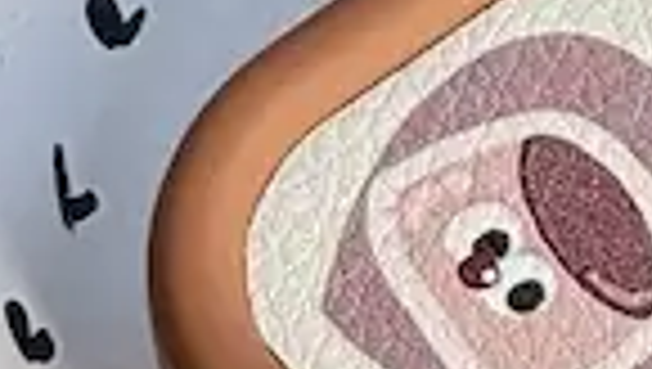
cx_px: 1596
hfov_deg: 2.9
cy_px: 122
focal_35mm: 738
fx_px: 12775
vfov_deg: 1.7
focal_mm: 9
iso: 50
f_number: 2.8
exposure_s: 1/99
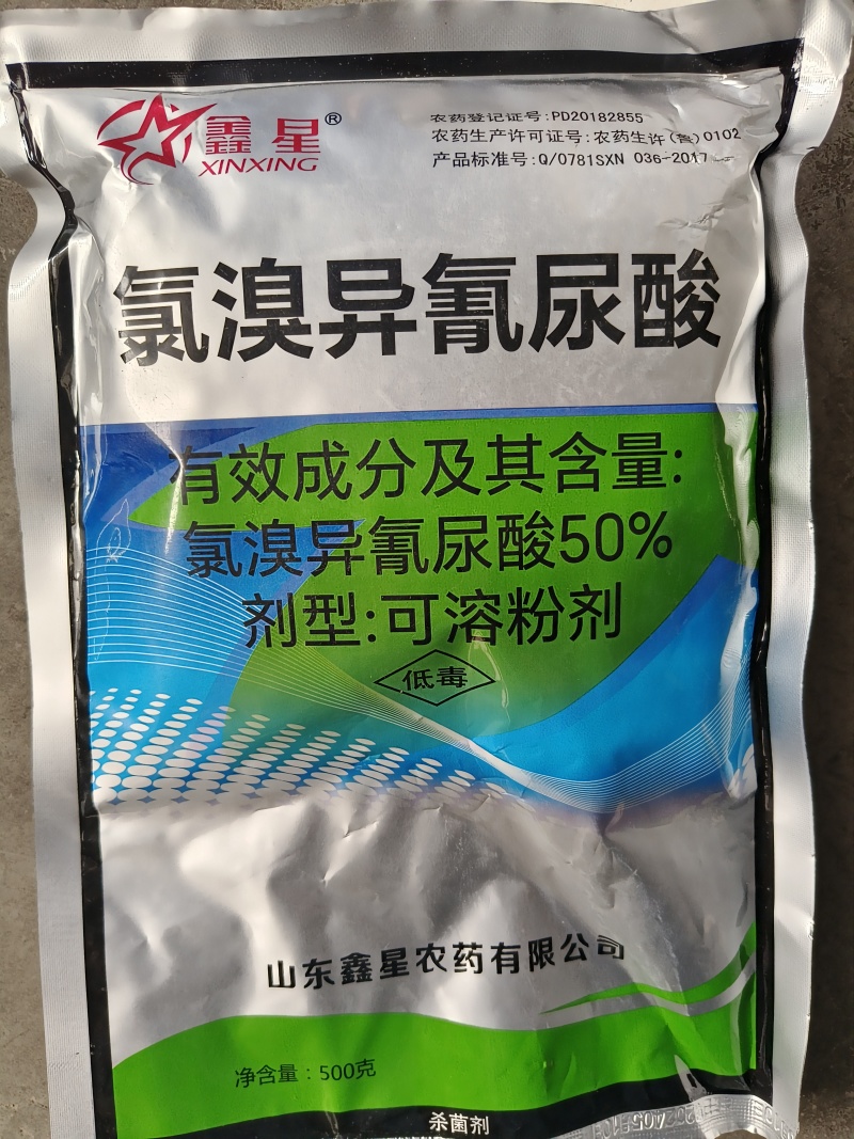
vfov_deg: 73.9
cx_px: 427
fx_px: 757
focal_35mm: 23
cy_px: 570
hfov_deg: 58.9
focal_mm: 5.56
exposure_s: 1/100
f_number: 1.88
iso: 737
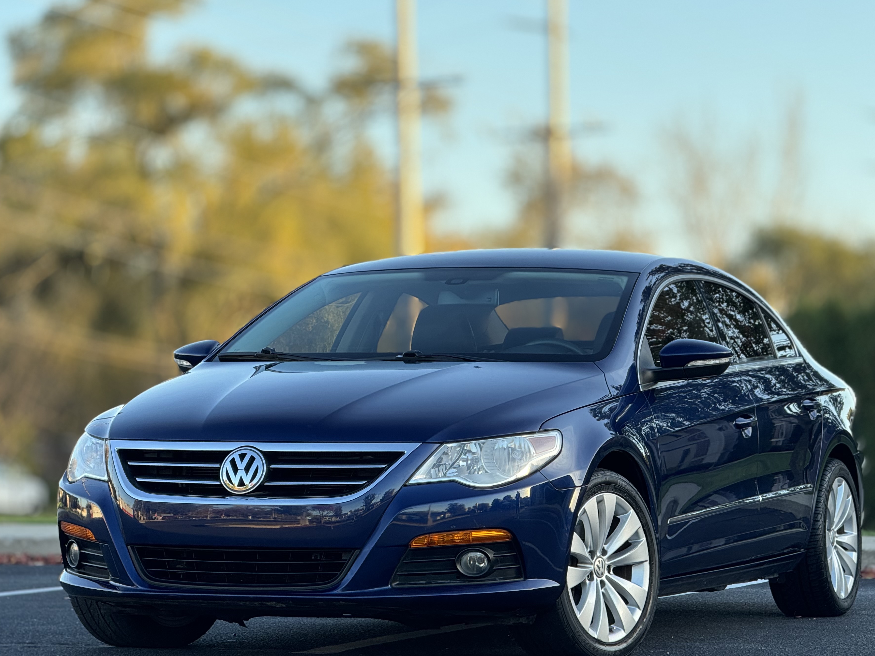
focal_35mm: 136
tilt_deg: +3.0
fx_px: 3437
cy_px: 313
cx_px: 457
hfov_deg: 14.5
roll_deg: -0.8
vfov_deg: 10.9
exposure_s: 1/99
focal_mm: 15.66
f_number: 2.8
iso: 64
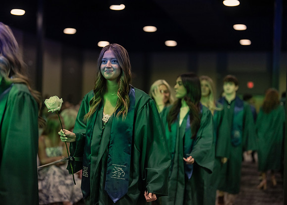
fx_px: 433
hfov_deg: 36.7
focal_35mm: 53
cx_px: 144
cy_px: 102
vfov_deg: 26.6
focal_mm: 50
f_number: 1.2
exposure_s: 1/500
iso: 1250
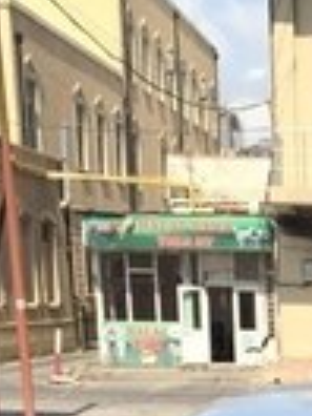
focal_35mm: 109
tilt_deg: -14.0
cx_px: 466
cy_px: 674
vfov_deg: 16.1
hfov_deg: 12.9
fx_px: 1310
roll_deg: -1.6
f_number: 2.2
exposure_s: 1/1883
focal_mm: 4.15
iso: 32
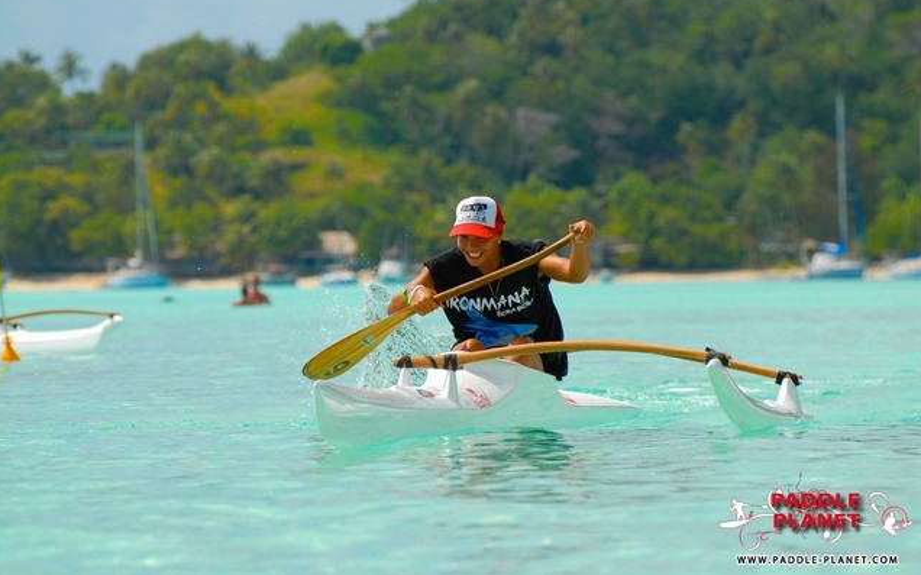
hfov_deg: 6.8
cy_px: 268
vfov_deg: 4.3
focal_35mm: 308
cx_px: 460
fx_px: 7728
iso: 200
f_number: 5.6
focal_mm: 200
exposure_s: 1/1250
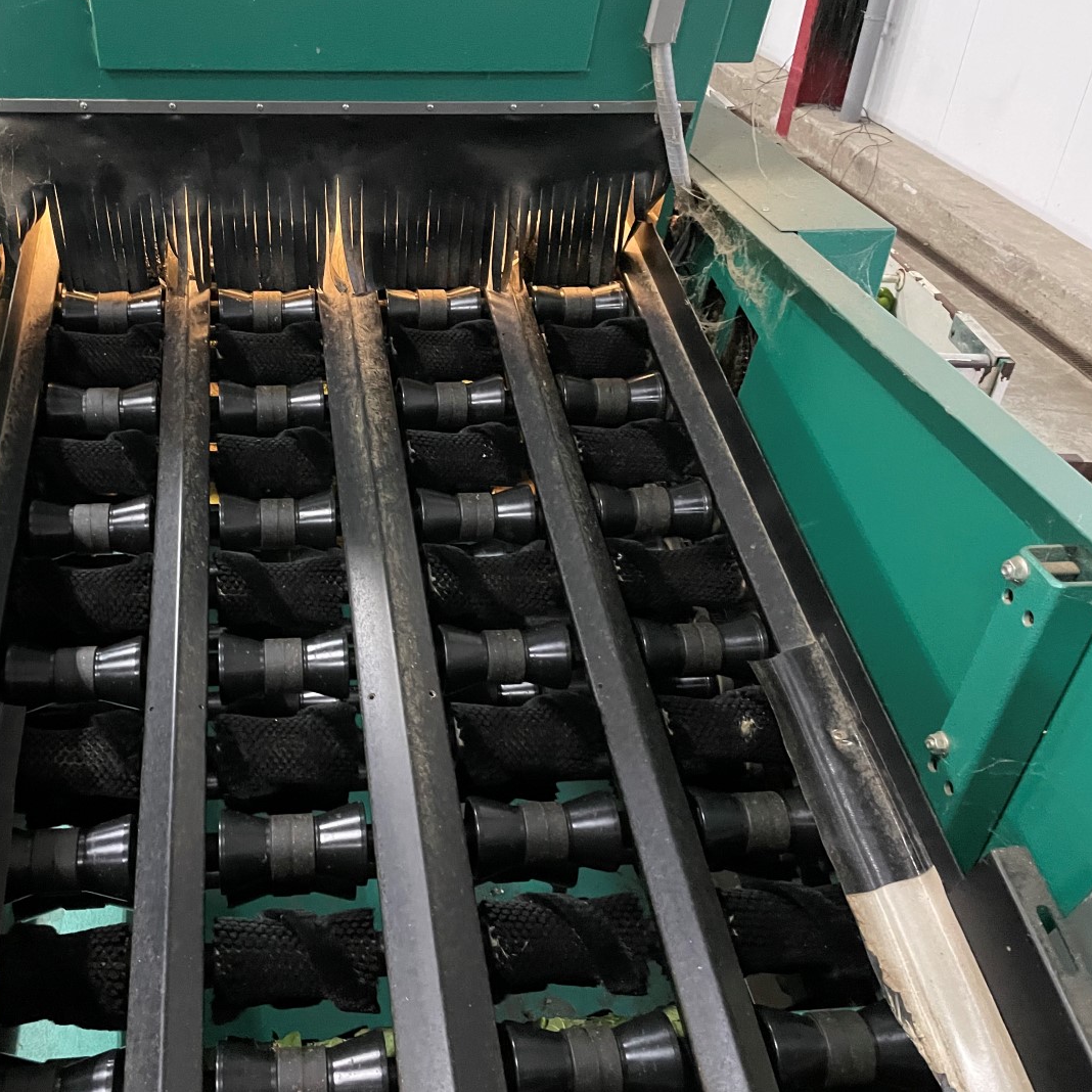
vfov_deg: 52.5
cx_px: 381
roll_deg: -1.5
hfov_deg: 51.7
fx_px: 1106
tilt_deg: -35.6
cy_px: 542
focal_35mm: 31
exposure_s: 1/25
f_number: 1.6
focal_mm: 4.2
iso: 800
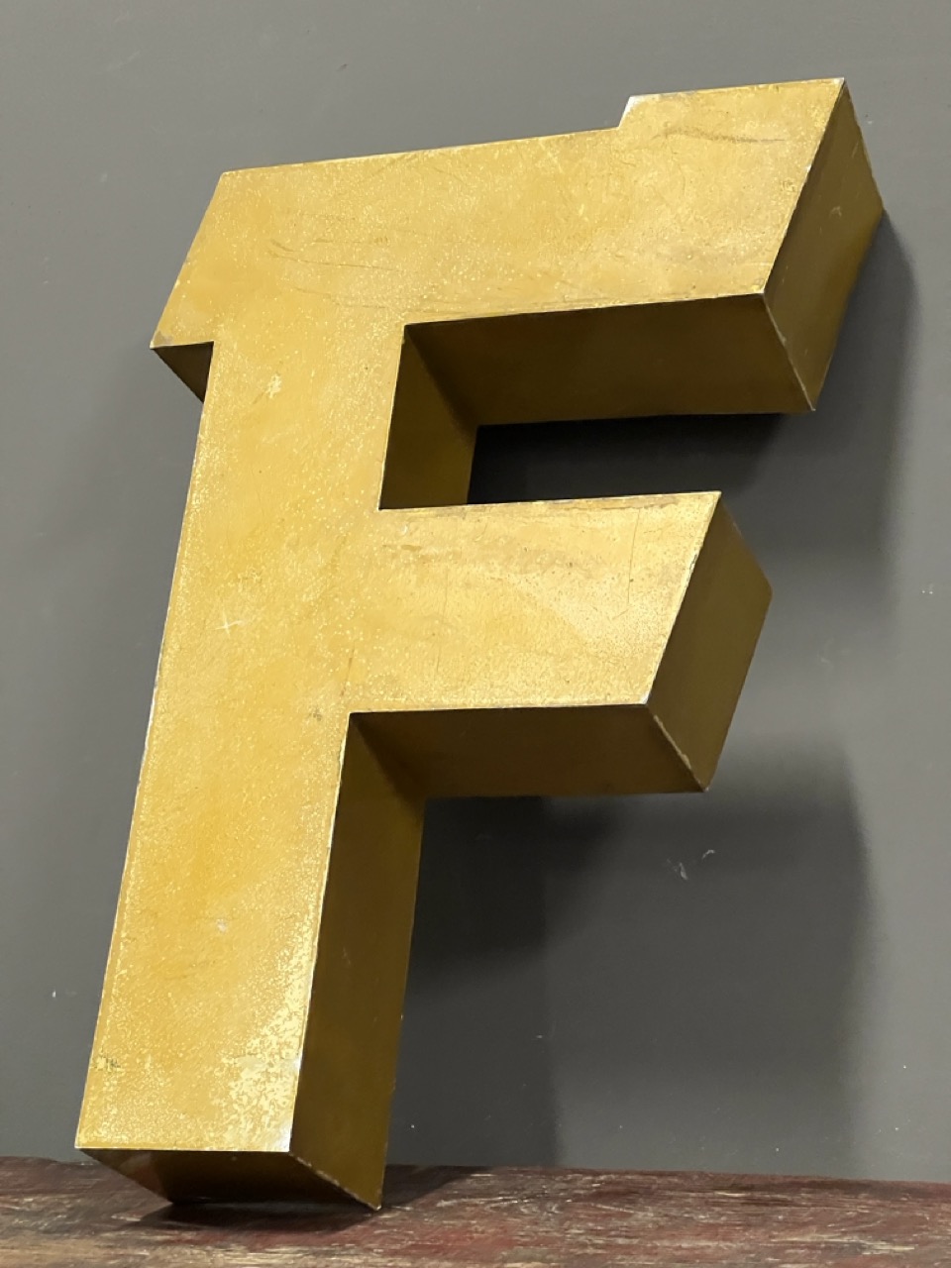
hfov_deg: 19.1
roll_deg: +2.4
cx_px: 476
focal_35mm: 77
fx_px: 2821
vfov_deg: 25.3
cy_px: 634
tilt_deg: +4.1
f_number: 2.8
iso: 1000
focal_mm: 9
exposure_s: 1/34
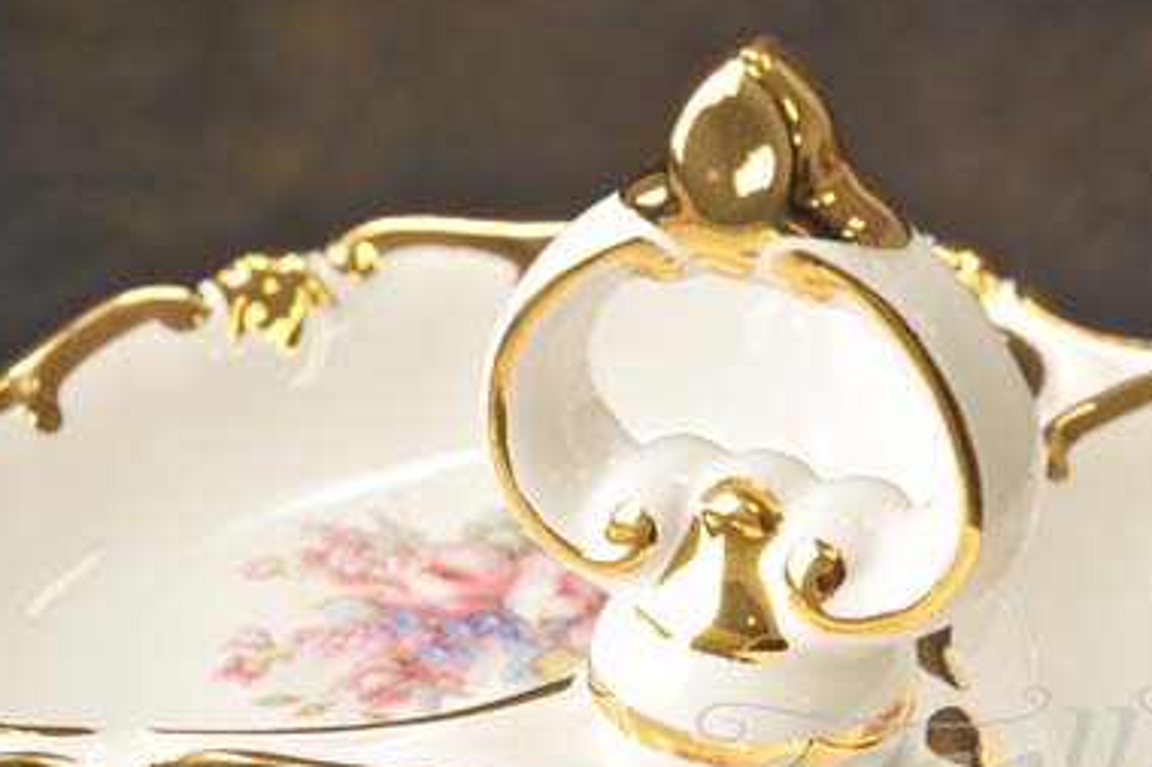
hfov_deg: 14.9
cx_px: 718
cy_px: 385
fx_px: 4414
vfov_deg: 9.9
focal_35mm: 138
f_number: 11
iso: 640
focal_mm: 70
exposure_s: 1/100
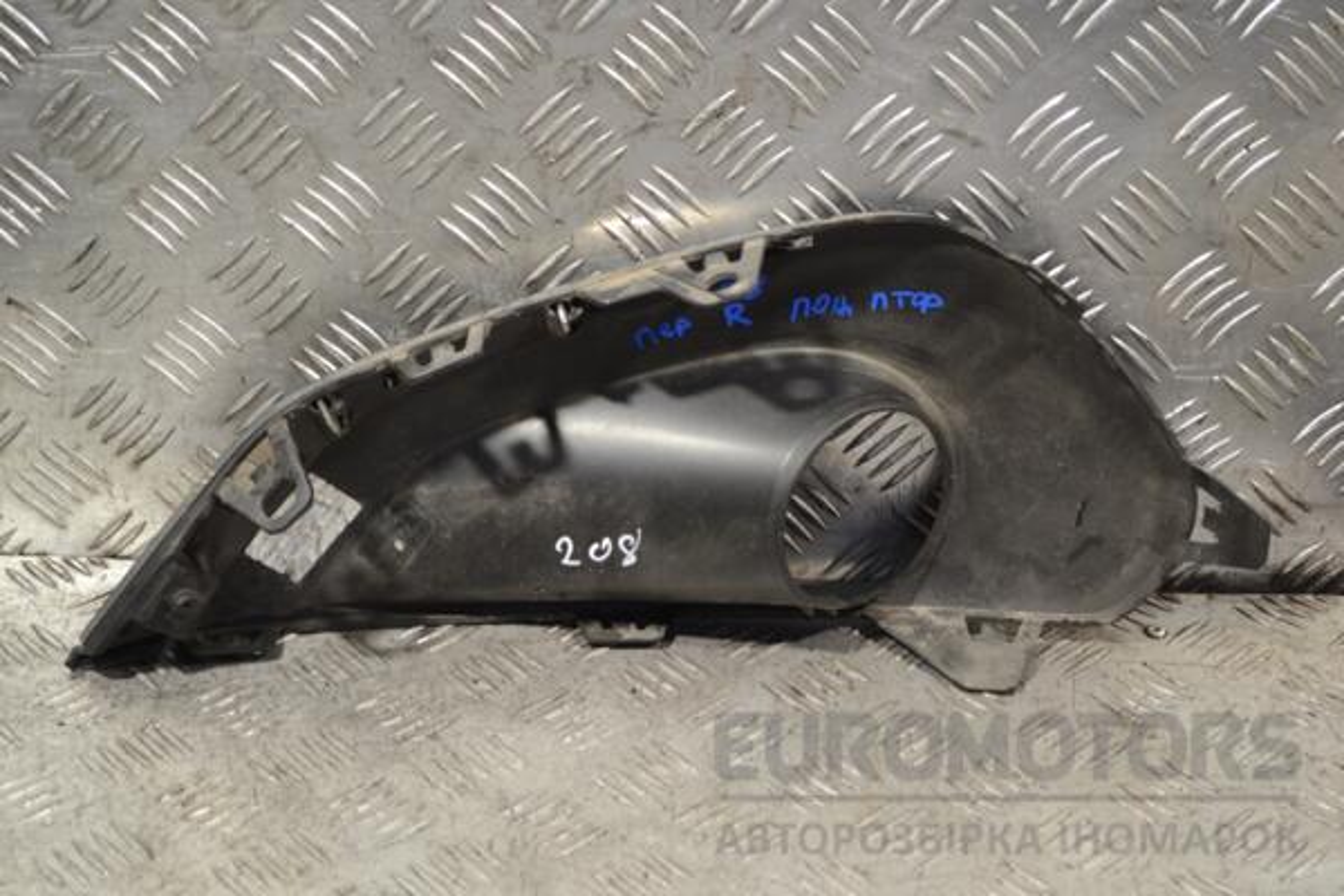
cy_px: 448
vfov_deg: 20.6
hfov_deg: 30.5
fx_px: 2464
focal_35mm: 66
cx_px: 672
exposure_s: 1/30
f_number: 5.3
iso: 280
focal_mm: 44
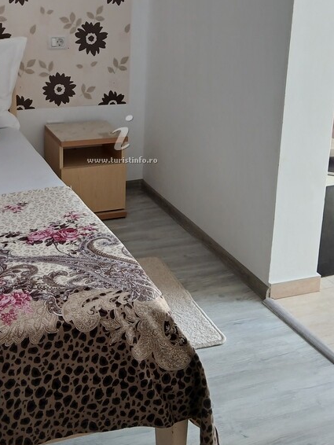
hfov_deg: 30.6
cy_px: 124
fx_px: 604
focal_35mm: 47
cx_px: 108
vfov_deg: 39.6
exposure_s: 1/50
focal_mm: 3.98
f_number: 1.8
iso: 64
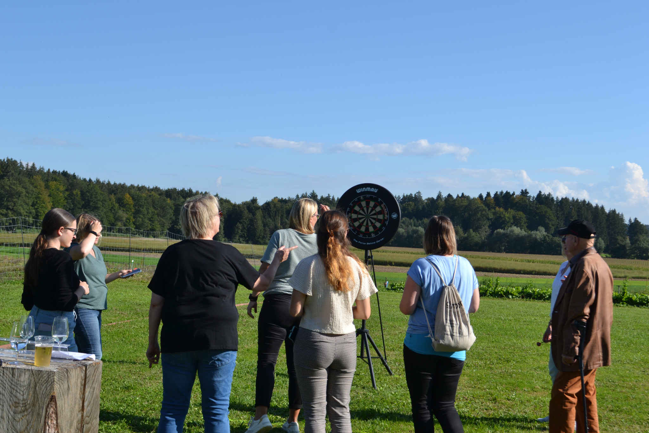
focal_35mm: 48
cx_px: 324
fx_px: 865
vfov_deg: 28.1
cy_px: 216
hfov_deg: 41.1
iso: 100
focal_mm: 32
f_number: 7.1
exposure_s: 1/200
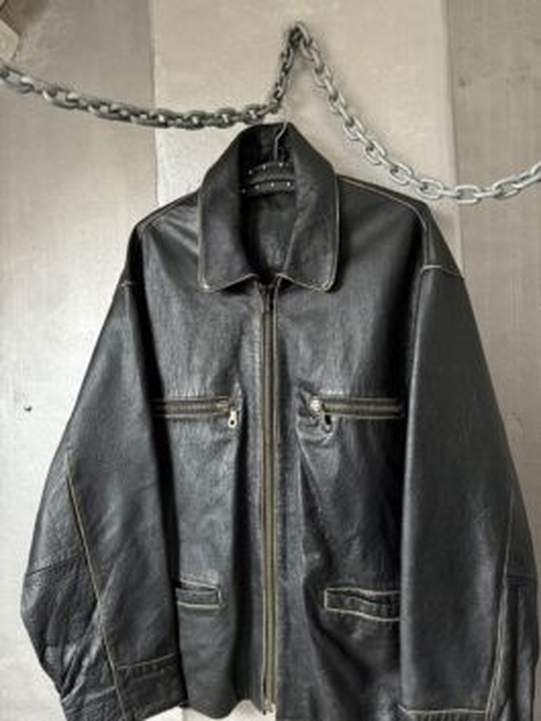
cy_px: 360
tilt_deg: +1.3
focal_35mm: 24
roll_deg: +0.3
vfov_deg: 71.6
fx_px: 500
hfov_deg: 56.8
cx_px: 270
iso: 640
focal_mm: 6.76
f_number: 1.78
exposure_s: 1/60
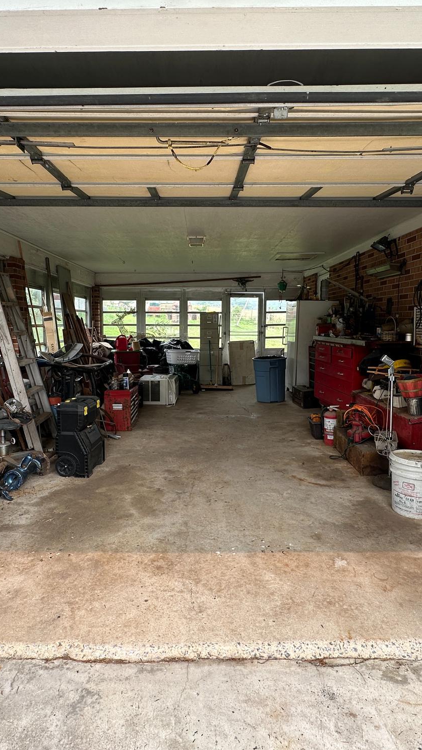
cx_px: 197
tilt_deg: -6.0
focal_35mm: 21
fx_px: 418
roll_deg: +0.1
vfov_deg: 83.8
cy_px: 368
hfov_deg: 53.6
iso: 40
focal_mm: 2.22
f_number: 2.2
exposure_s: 1/122
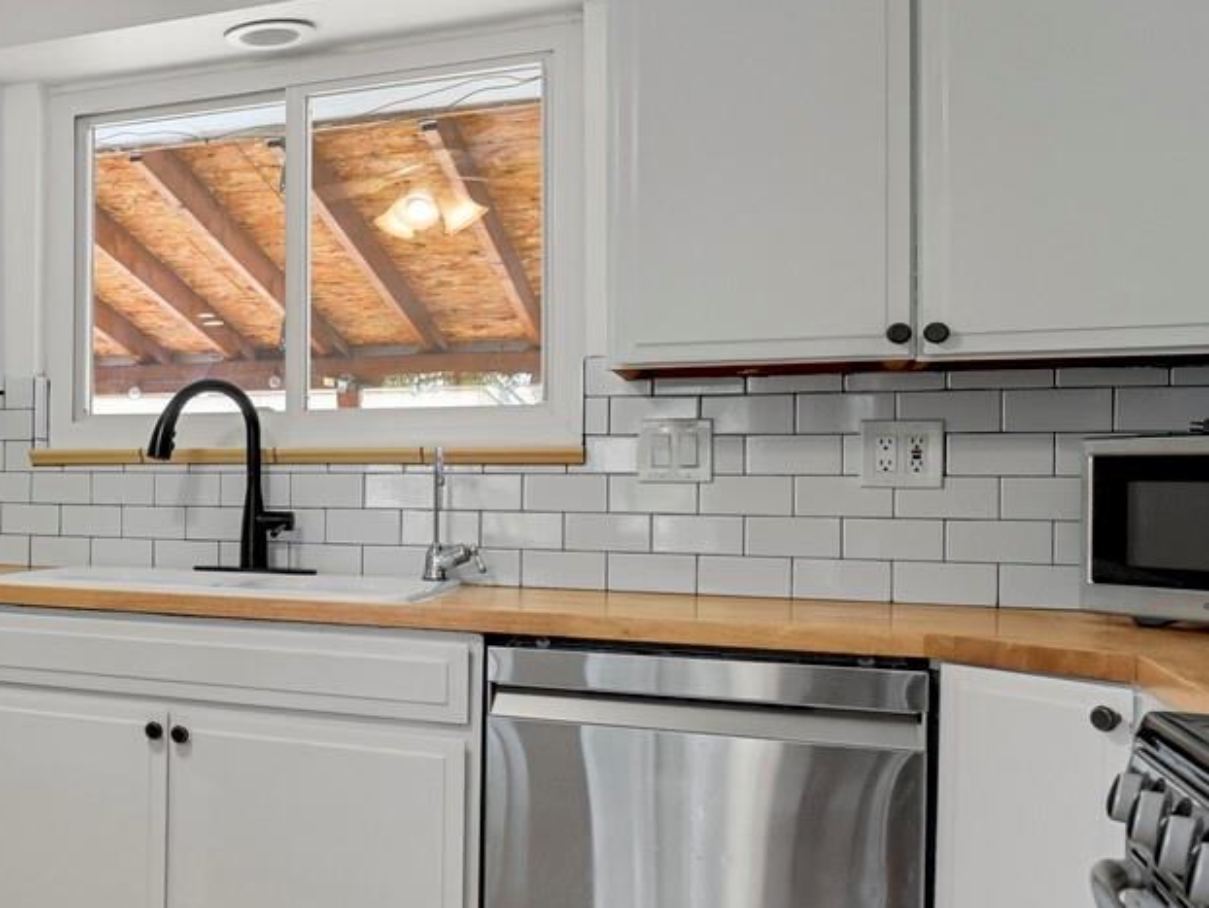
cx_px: -306
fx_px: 1467
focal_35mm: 42
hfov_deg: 34.1
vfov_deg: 34.4
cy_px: 488
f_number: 8
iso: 12800
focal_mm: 17
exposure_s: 1/20
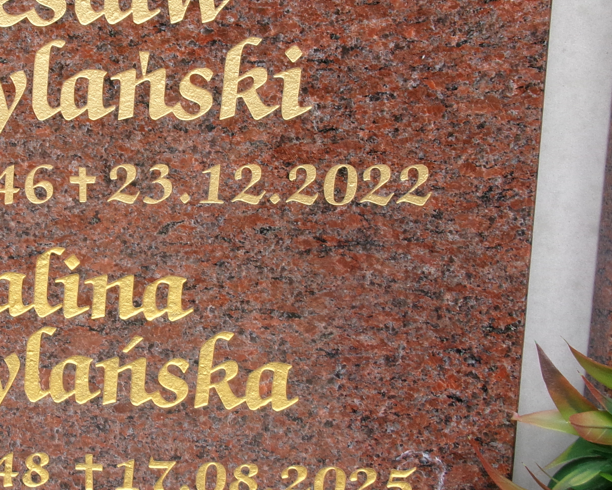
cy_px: 206
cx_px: 58
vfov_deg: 29.1
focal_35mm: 52
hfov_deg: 34.0
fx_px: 942
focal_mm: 5.1
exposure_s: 1/125
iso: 100
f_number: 3.9
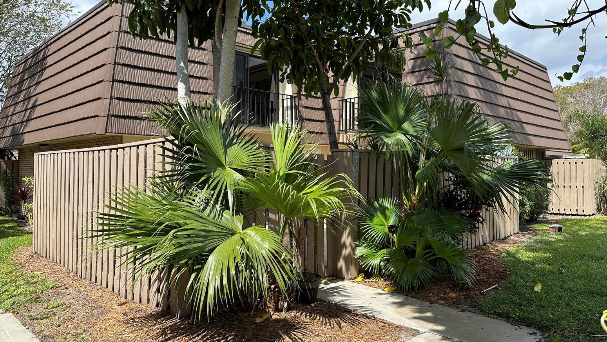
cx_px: 305
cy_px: 151
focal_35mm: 27
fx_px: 435
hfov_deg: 69.8
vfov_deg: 42.8
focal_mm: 6.86
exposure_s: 1/2809
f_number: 1.78
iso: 80
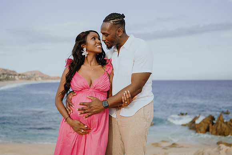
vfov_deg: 36.5
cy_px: 77
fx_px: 235
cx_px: 113
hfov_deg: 52.6
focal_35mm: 36
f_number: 1.8
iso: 50
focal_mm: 35
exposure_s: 1/1250
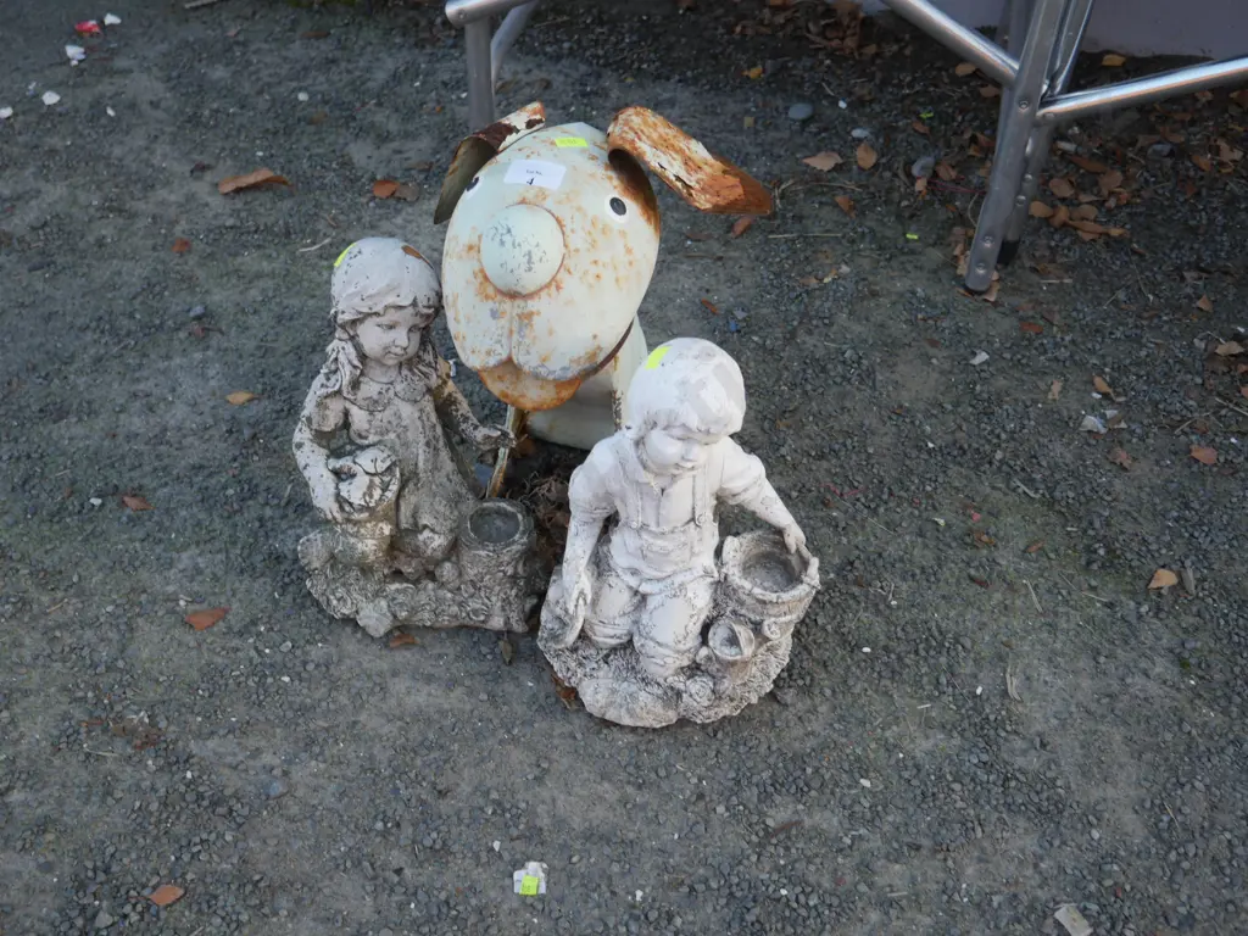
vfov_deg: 41.8
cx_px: 624
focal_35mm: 34
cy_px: 468
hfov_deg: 54.0
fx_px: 1226
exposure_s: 1/100
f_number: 4
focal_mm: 17
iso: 200
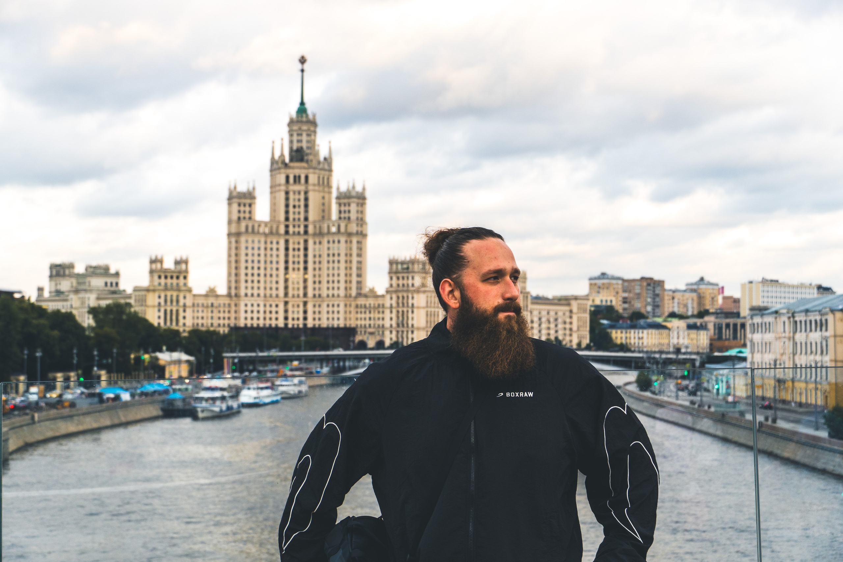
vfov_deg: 20.6
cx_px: 422
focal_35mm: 66
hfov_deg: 30.5
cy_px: 281
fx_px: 1545
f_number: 5.6
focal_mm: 44
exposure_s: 1/250
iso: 200
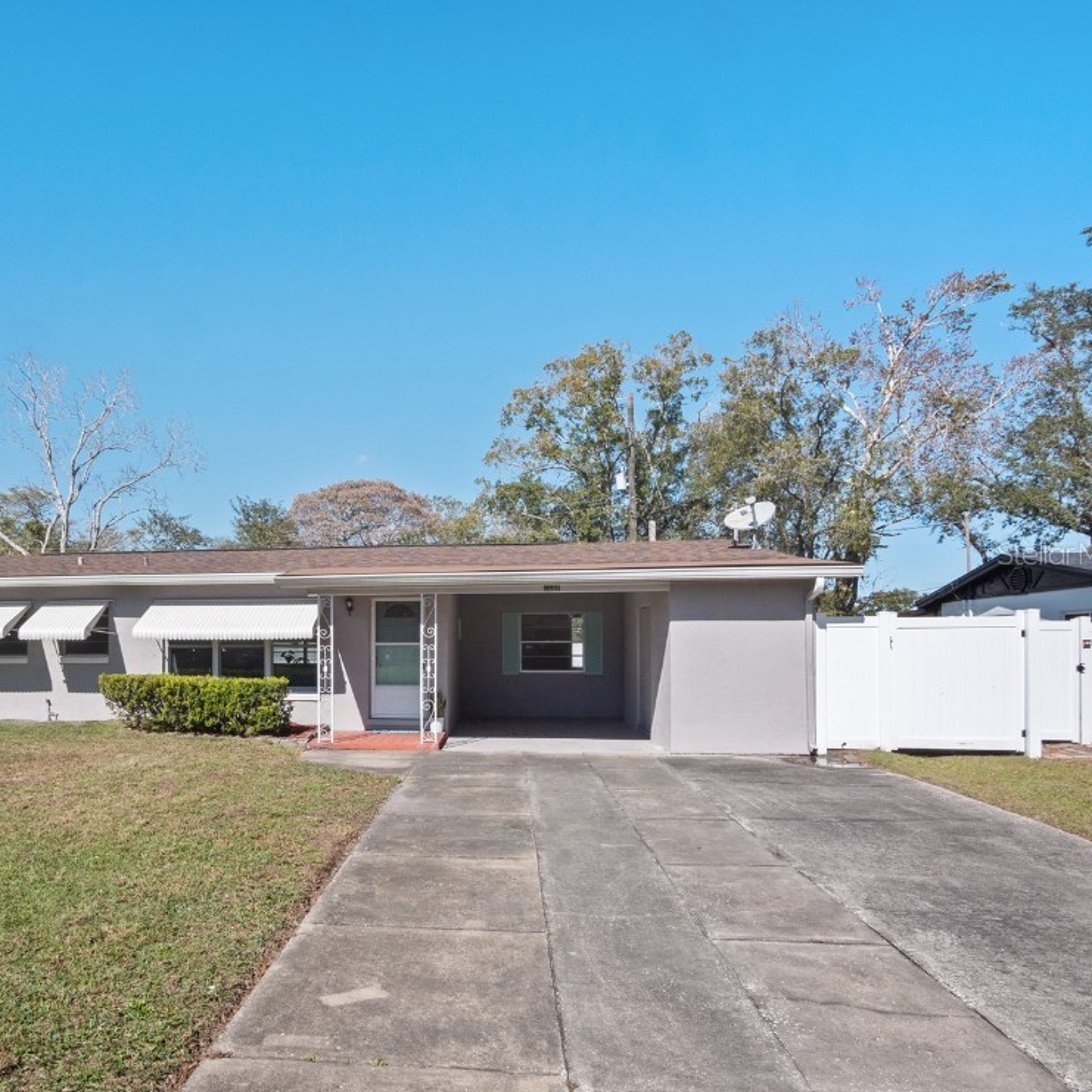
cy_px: 553
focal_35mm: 22
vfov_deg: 69.6
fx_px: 785
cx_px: 382
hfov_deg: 68.1
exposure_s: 1/500
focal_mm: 9
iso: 200
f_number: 9
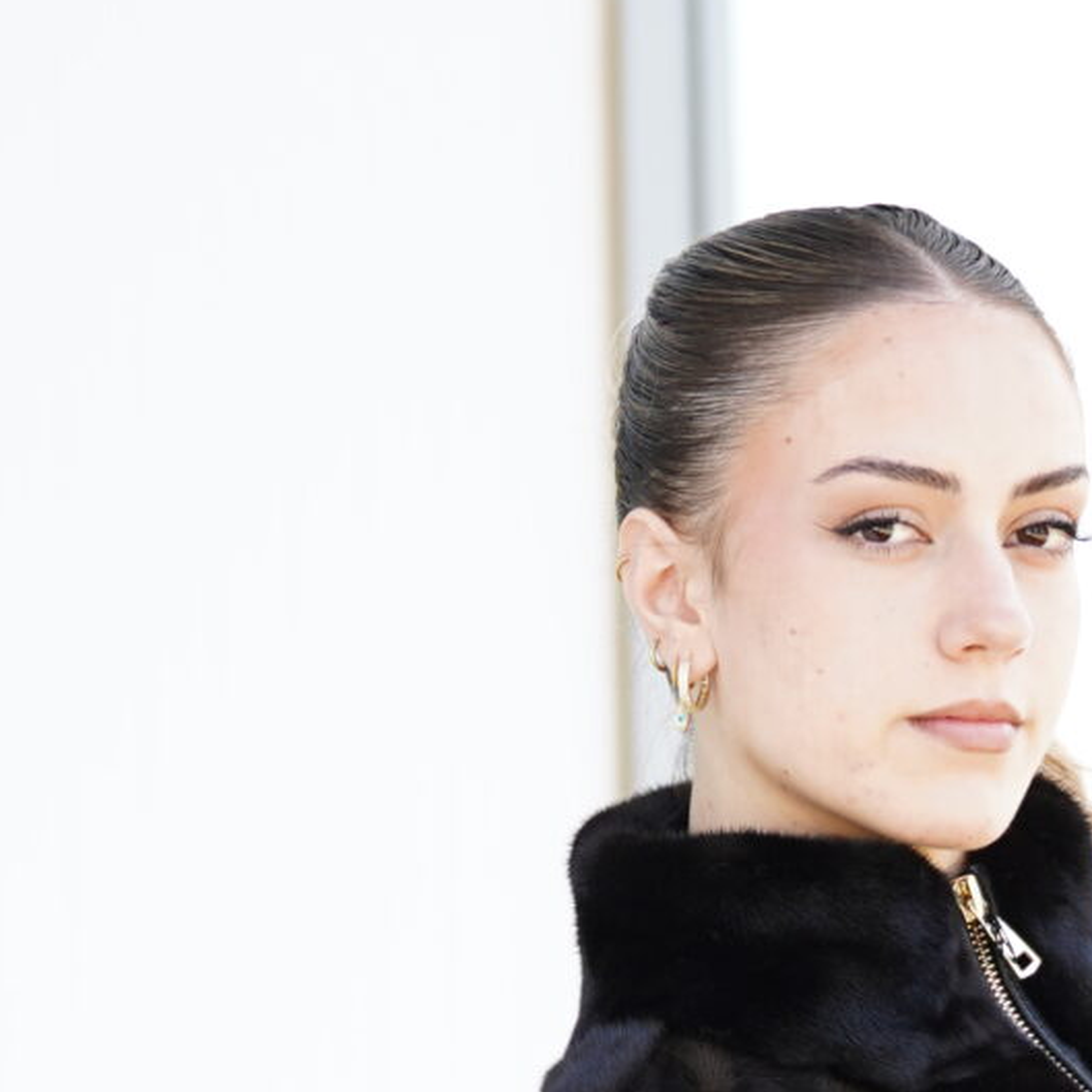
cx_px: 825
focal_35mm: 510
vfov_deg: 3.4
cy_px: 2217
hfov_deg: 3.4
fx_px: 18202
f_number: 2.8
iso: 200
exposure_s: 1/250
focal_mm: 124
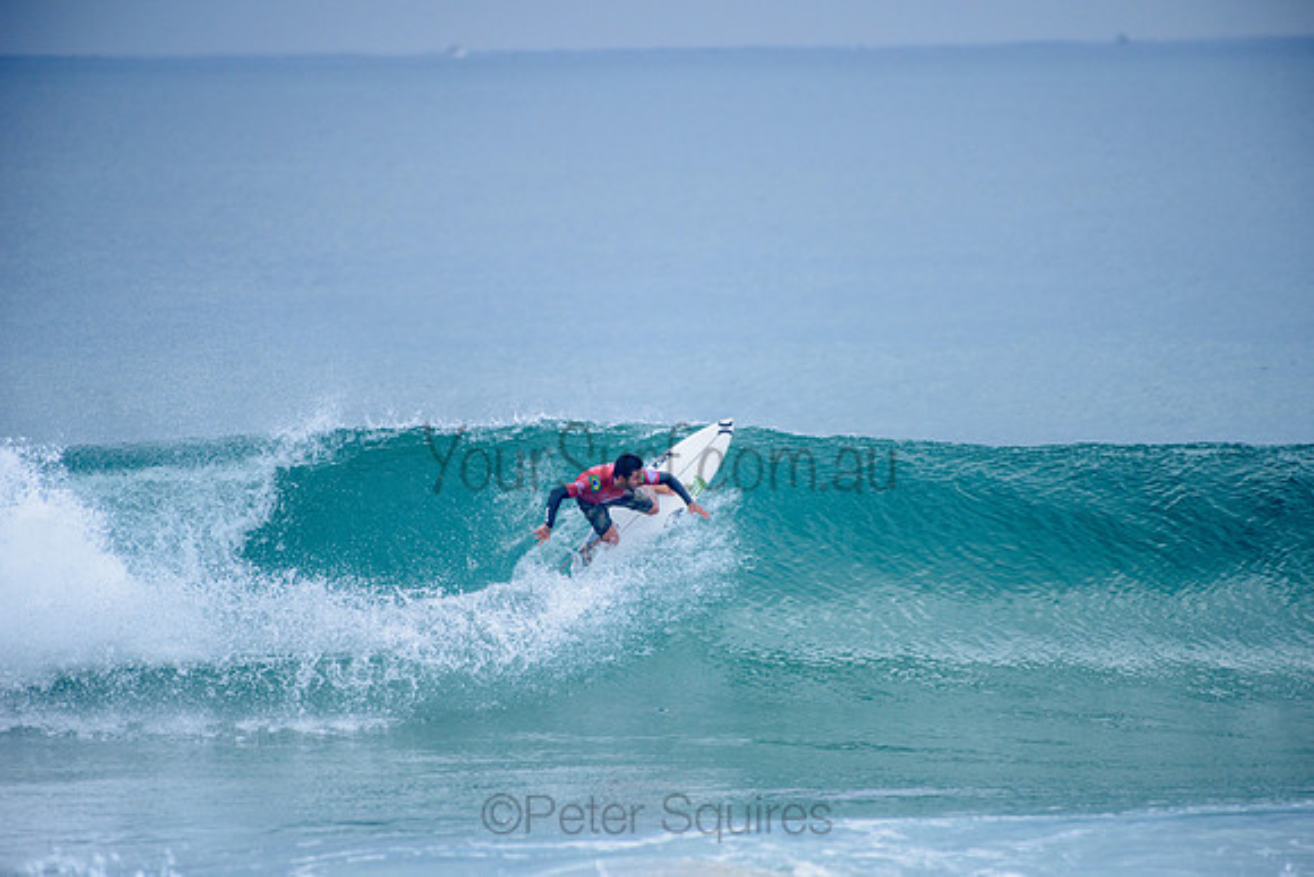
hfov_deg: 4.1
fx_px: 18253
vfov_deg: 2.8
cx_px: 657
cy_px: 438
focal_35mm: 500
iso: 400
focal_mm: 500
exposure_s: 1/2000
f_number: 5.6
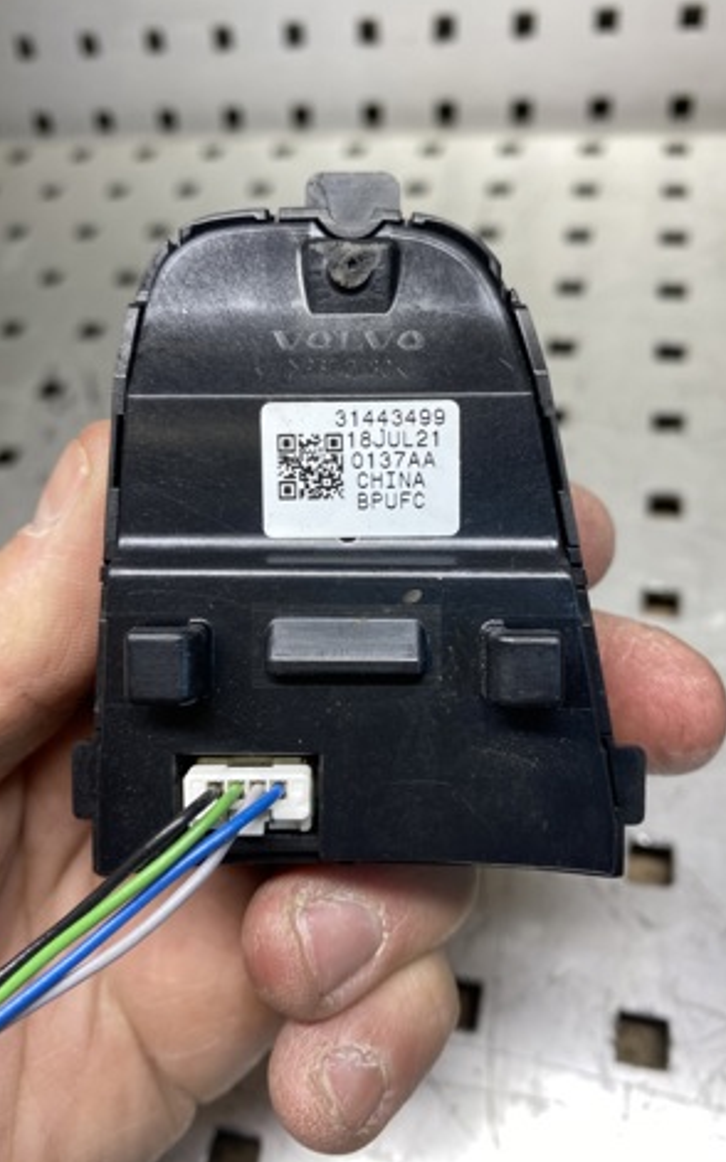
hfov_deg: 46.0
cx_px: 363
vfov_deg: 68.4
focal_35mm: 27
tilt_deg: -49.4
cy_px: 577
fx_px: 856
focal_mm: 4.25
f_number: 1.8
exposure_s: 1/100
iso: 50
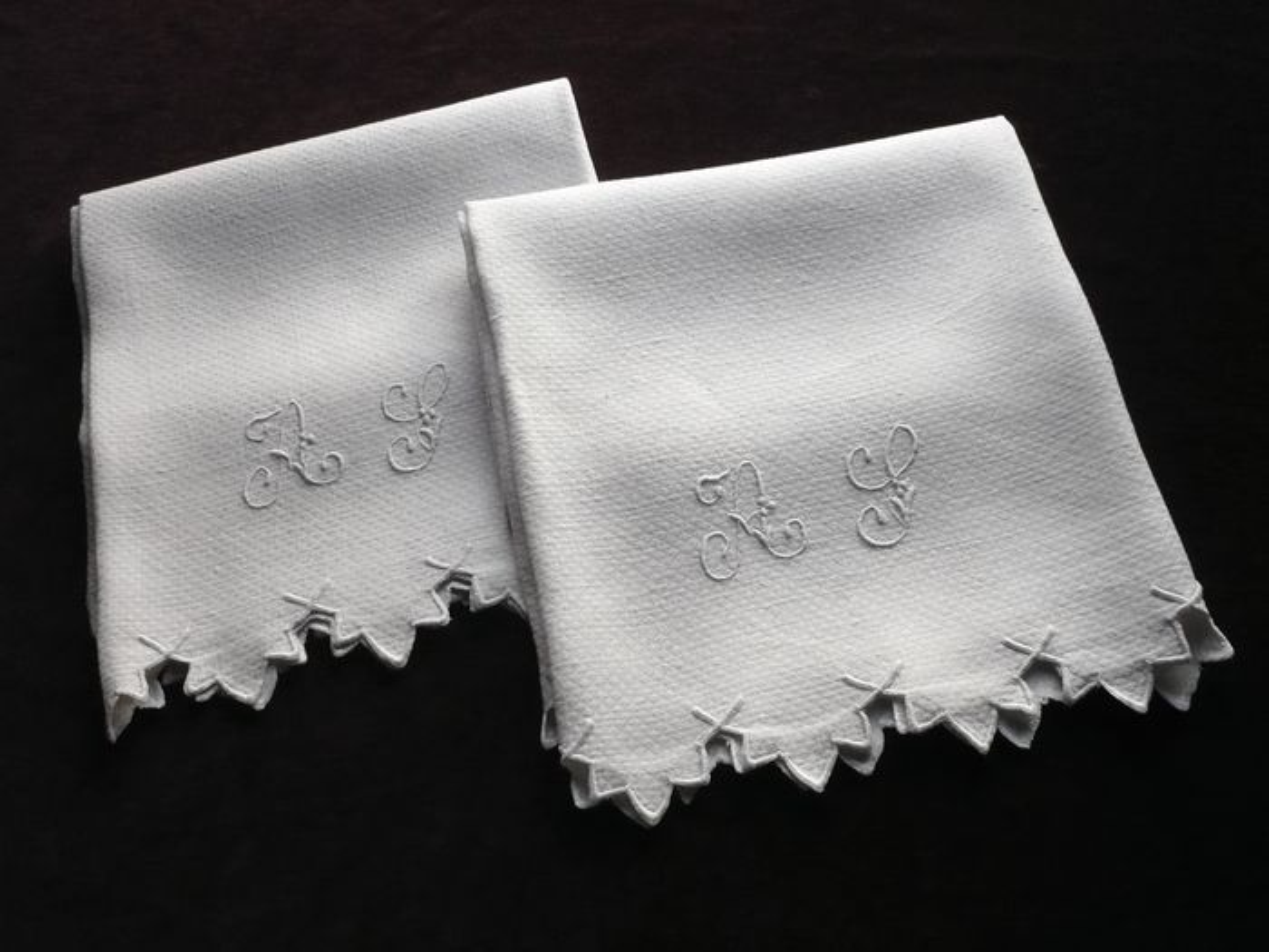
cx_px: 634
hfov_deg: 52.6
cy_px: 476
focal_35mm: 35
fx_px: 1283
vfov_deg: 40.7
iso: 400
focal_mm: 5.8
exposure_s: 1/320
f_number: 2.8
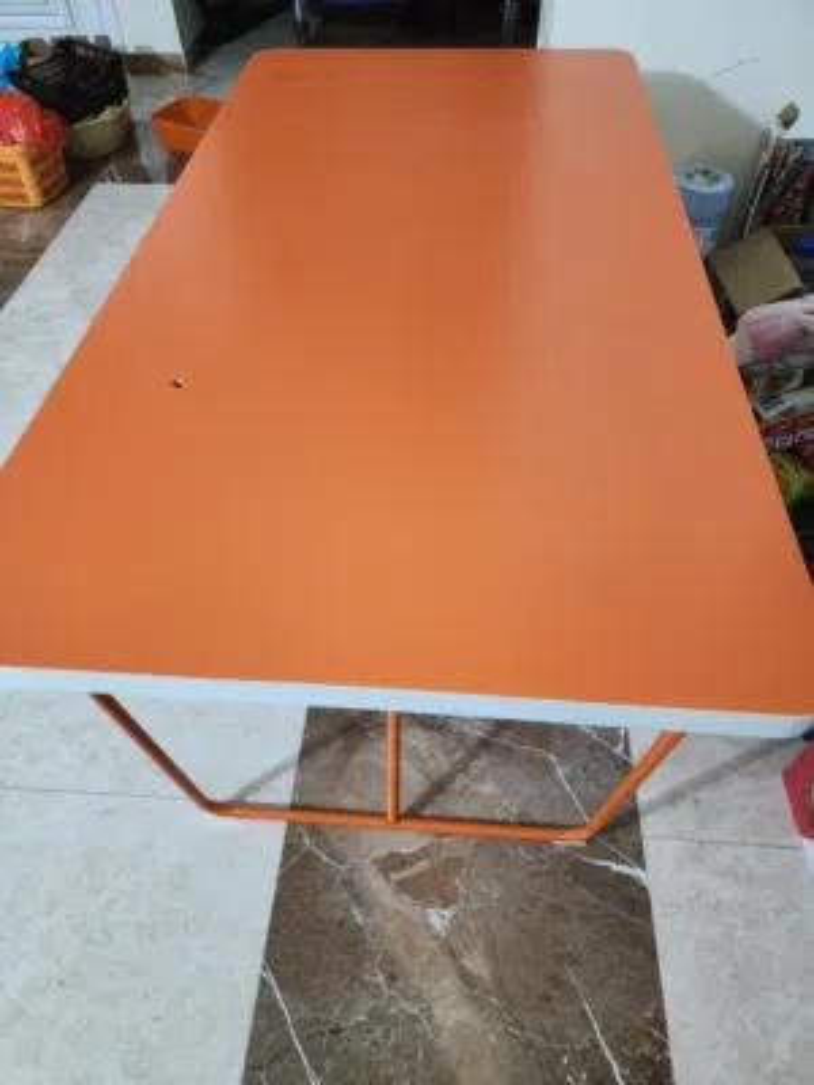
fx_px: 721
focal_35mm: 23
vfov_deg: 73.9
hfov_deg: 58.9
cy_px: 542
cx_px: 407
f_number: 1.8
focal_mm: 6.4
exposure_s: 1/100
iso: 1000
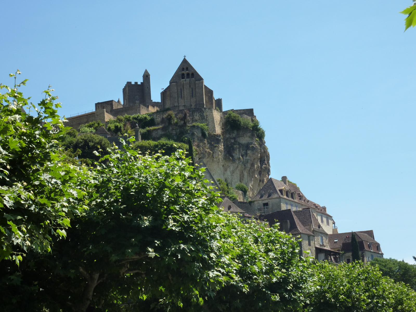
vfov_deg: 20.4
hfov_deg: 27.0
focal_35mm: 72
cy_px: 156
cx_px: 208
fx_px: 865
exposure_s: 1/500
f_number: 4.5
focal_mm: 11.9
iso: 125
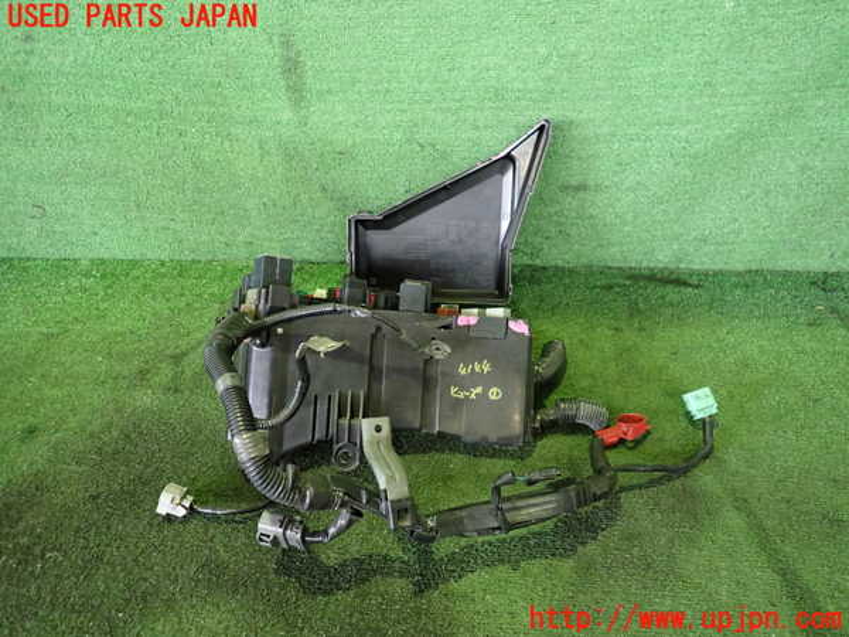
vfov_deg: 54.9
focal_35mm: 25
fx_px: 613
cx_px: 424
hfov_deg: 69.4
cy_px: 318
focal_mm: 4.5
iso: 640
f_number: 2
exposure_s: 1/30
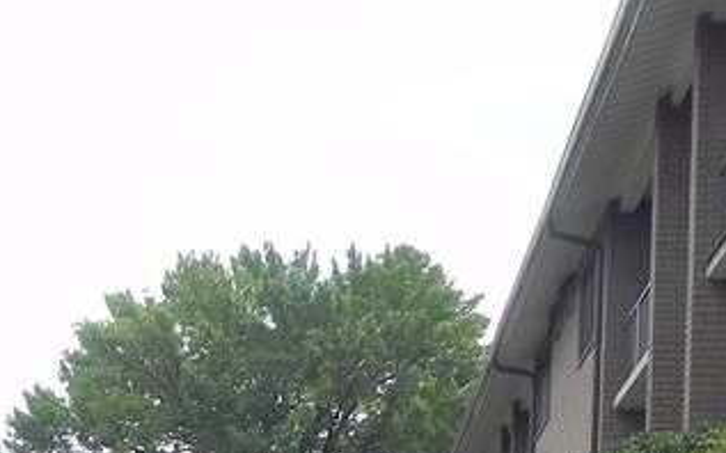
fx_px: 2235
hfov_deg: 18.0
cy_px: 835
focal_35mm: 113
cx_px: -5
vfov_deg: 10.8
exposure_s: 1/194
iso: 160
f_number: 5.6
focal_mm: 5.9
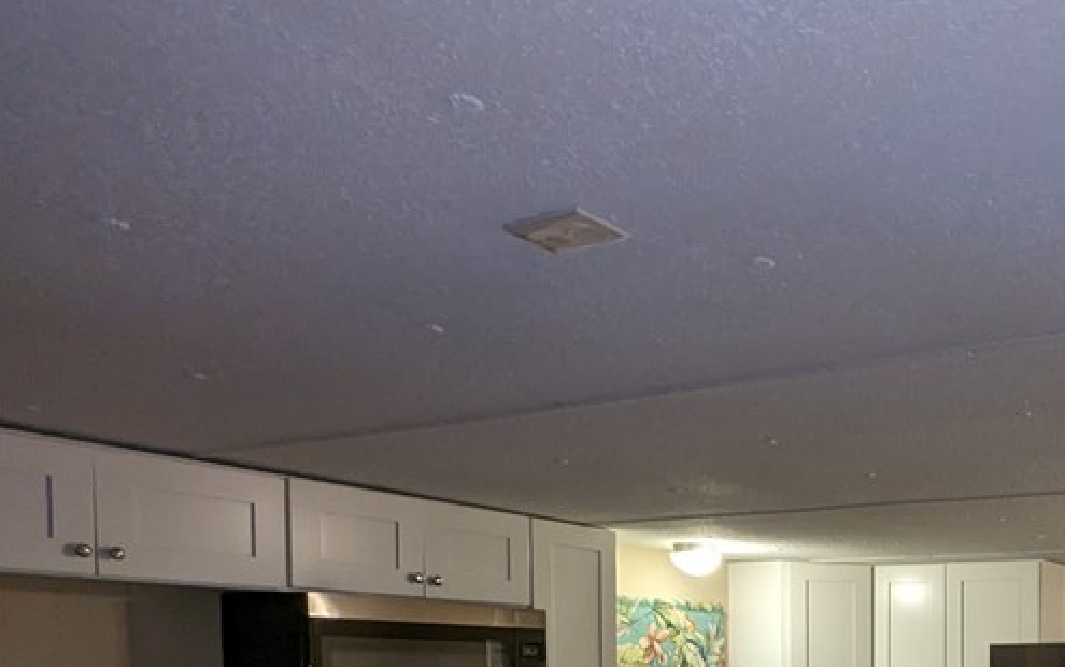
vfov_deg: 31.5
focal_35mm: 35
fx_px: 1016
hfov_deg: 47.9
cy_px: 762
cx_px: 1012
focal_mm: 2.35
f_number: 2.2
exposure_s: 1/40
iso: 289
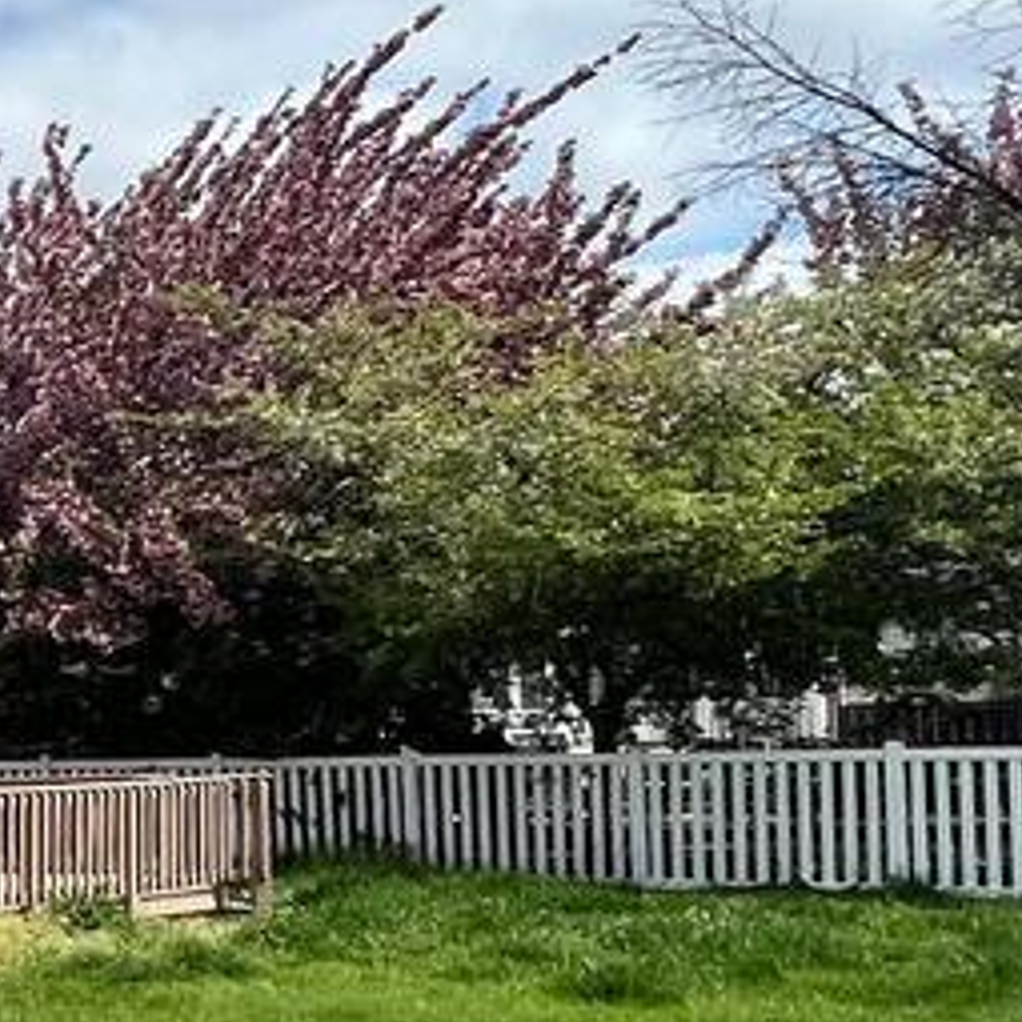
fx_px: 2171
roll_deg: +1.2
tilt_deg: +1.1
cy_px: 717
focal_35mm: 65
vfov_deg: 26.3
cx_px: -974
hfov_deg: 18.4
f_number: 1.8
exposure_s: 1/2222
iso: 32
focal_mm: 1.57
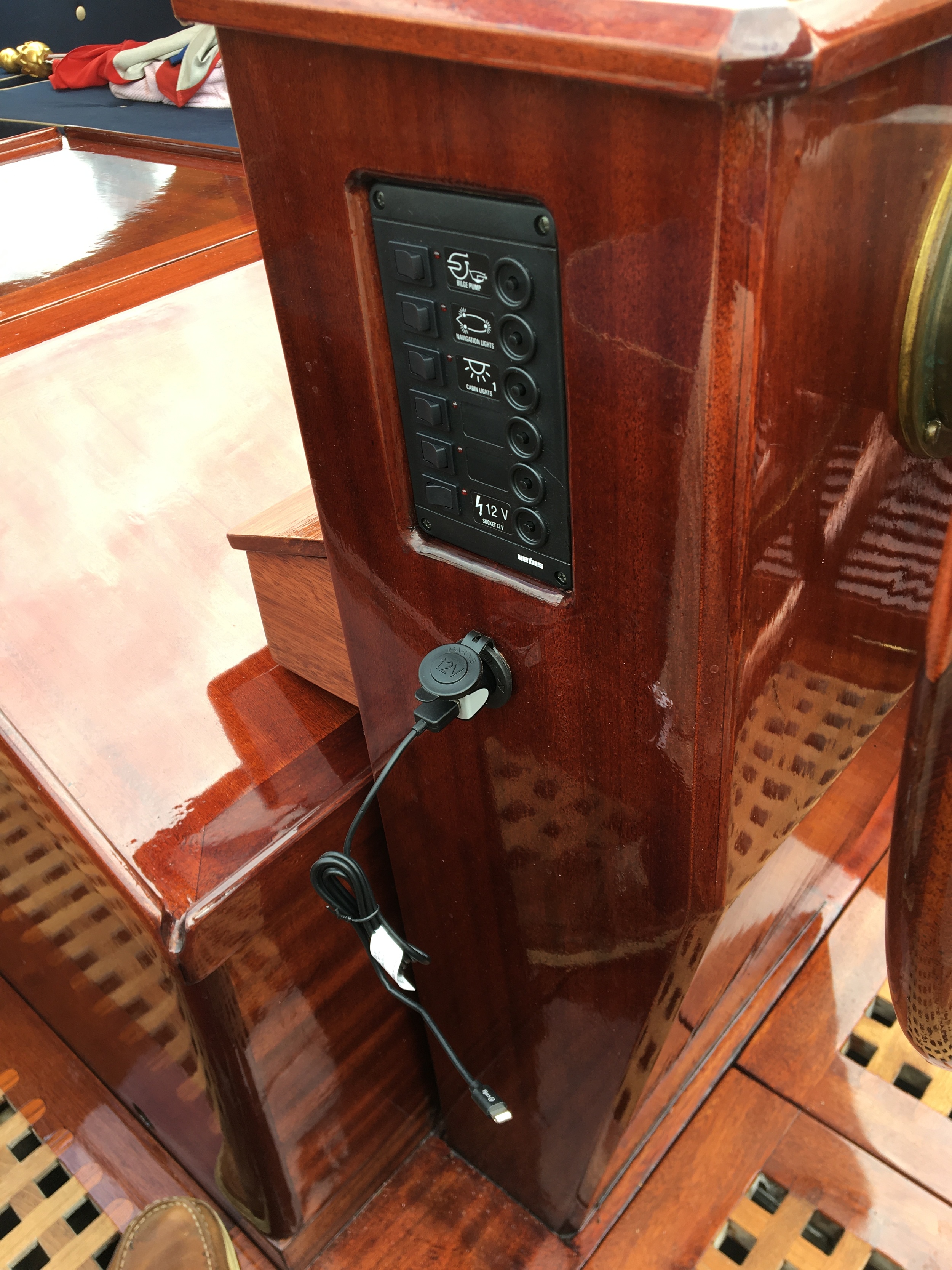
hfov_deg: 48.2
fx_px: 1063
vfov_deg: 61.7
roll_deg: +3.4
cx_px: 476
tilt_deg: -32.4
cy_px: 635
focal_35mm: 29
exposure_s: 1/101
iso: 25
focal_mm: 4.15
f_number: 2.2
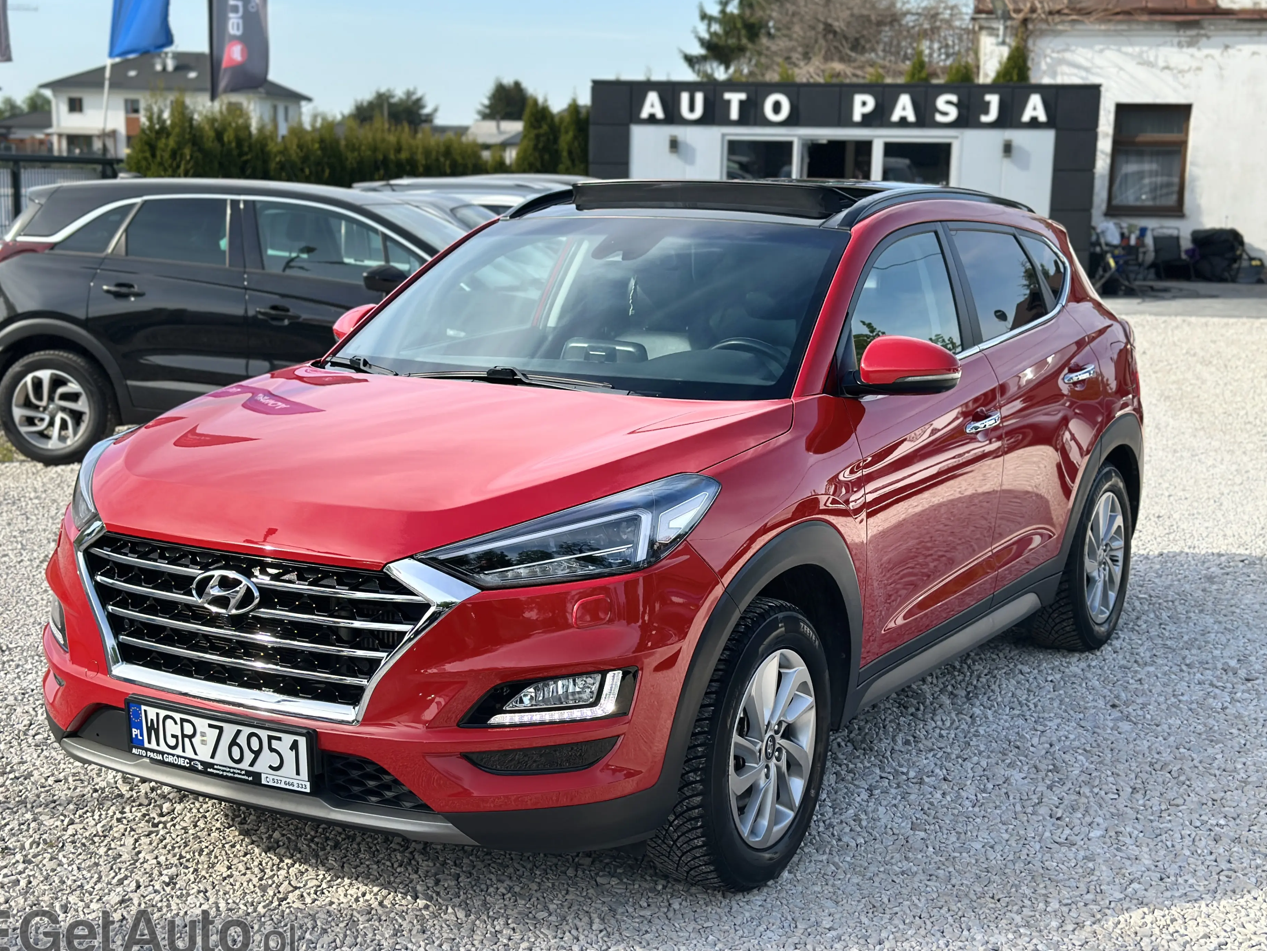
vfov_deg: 29.1
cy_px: 476
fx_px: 1830
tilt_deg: -9.1
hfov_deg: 38.2
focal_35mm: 50
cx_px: 618
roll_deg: -1.1
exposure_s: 1/1953
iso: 80
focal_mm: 6.86
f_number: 1.78
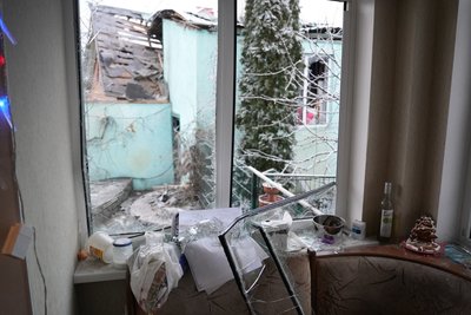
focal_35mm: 28
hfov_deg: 65.5
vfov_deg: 46.4
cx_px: 236
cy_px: 158
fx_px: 366
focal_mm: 28
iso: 4000
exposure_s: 1/250
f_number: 2.8
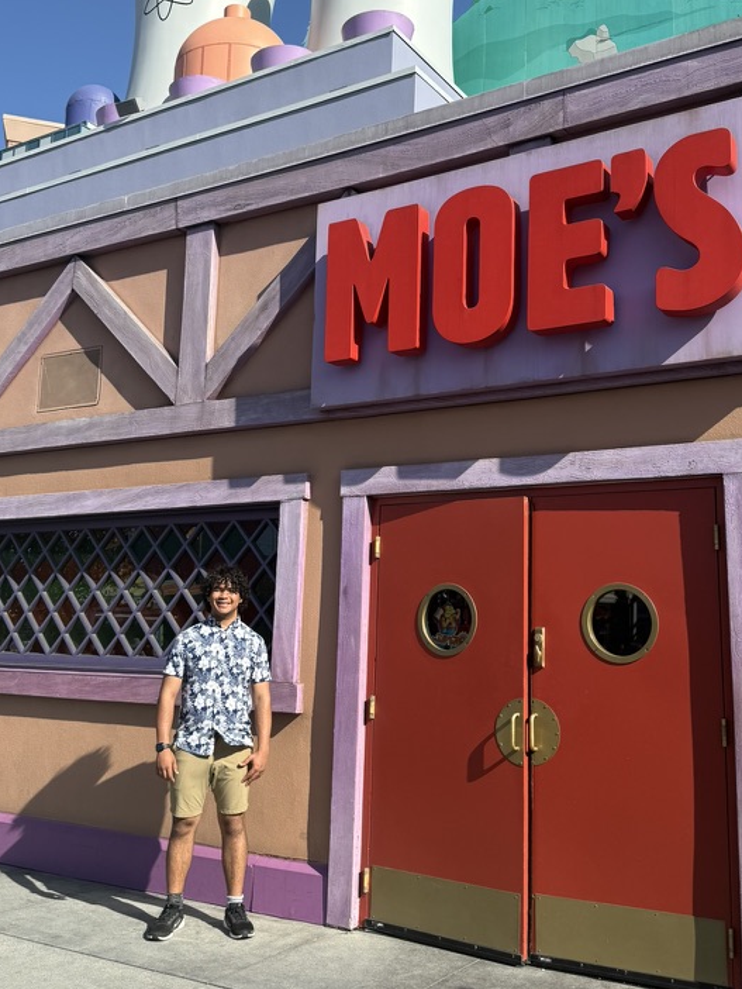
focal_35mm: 35
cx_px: 420
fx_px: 1000
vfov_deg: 52.5
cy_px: 449
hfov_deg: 40.6
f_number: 1.78
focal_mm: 6.76
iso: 80
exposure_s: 1/3145
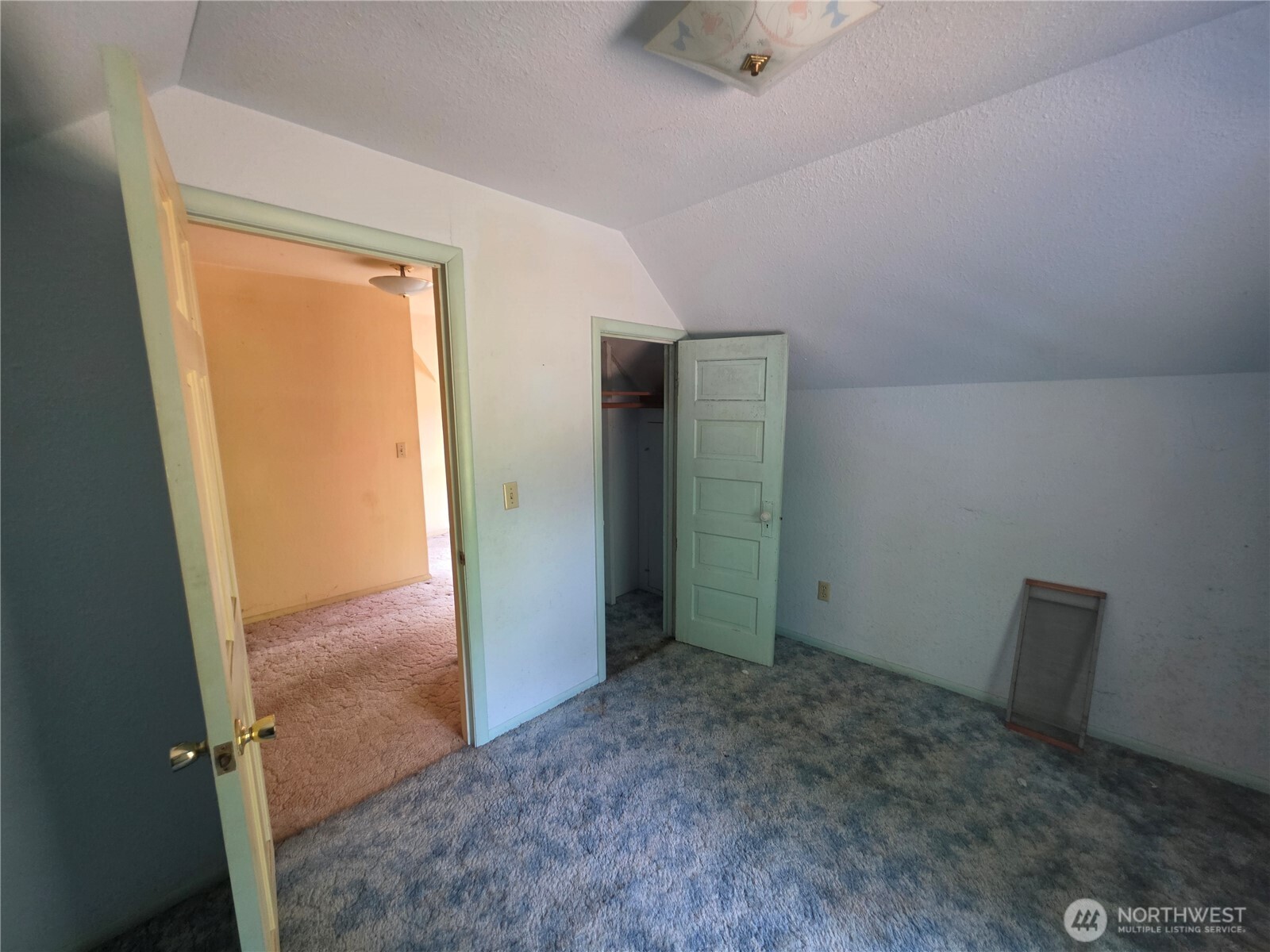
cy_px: 476
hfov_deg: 106.2
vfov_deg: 89.9
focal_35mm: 13
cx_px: 635
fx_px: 477
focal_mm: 2.2
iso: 200
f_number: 1.9
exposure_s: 1/60
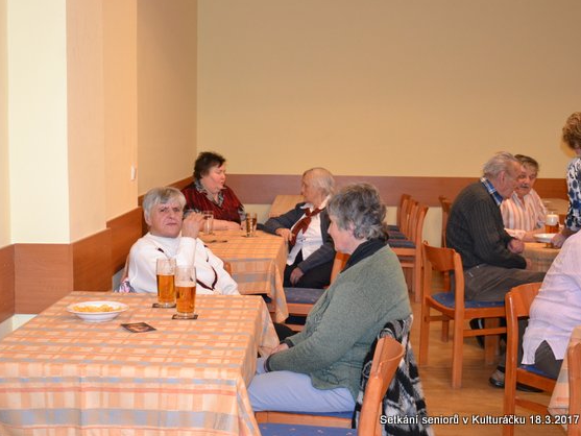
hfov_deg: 36.1
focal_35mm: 53
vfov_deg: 27.5
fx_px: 890
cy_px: 217
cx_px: 263
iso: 1800
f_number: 4.2
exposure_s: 1/60
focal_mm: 32
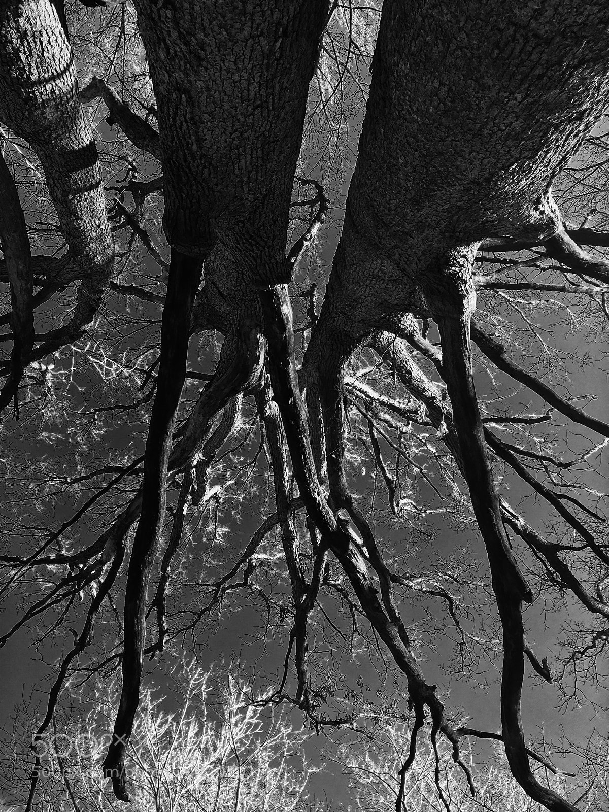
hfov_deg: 48.2
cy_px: 406
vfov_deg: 61.7
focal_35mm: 29
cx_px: 304
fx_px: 680
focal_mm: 4.15
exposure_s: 1/123
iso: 25
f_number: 2.2
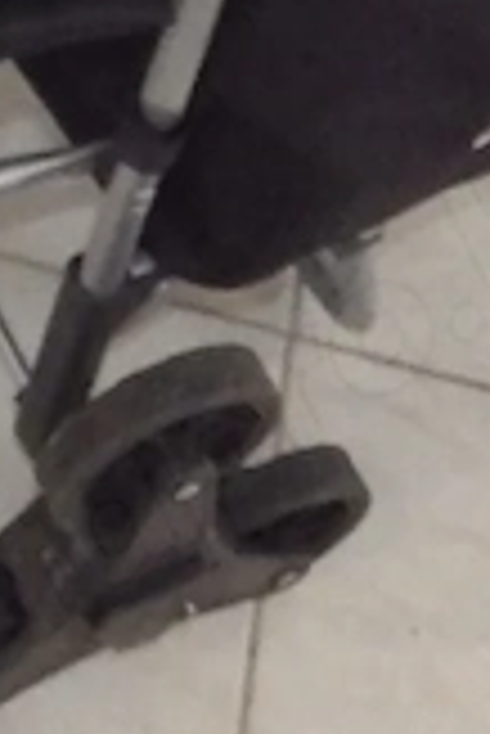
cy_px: -594
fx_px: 2852
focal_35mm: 140
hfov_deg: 9.6
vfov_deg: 13.2
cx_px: -229
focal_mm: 4
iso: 800
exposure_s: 1/25
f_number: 3.1
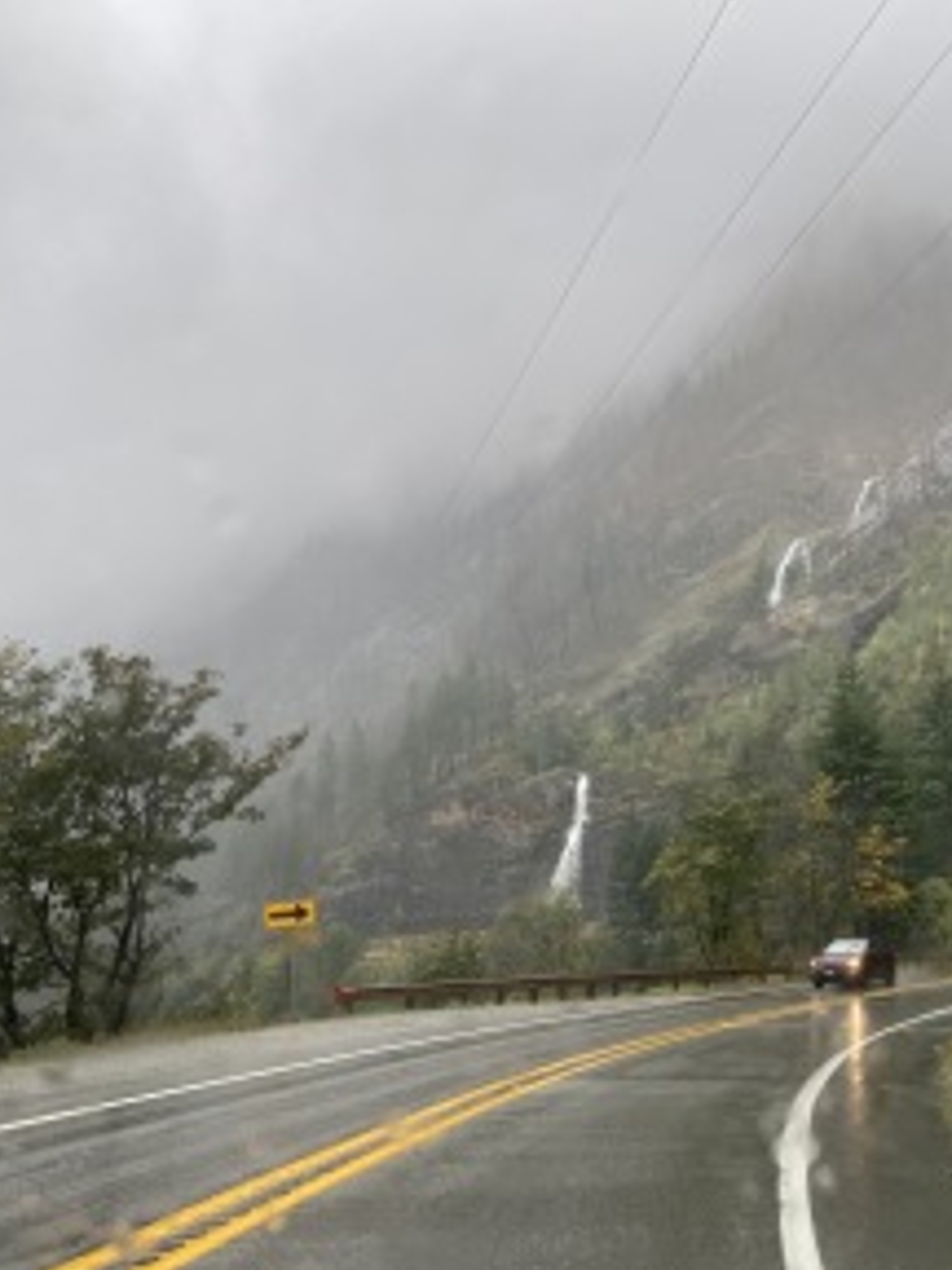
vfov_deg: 54.7
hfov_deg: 42.7
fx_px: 1210
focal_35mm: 33
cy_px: 803
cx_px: 586
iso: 32
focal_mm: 4.25
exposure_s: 1/250
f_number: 1.8
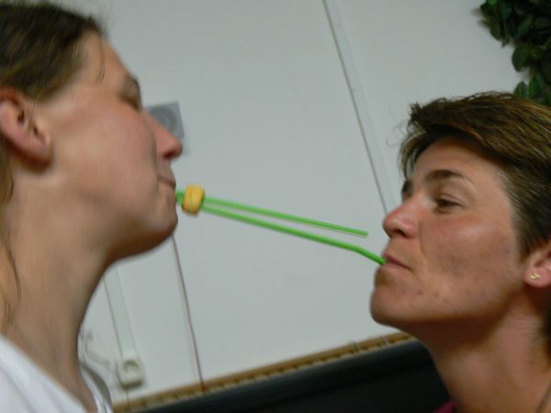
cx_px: 276
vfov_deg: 30.3
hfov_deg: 39.7
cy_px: 206
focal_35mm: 48
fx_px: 764
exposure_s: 1/25
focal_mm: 9.2
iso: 200
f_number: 3.2
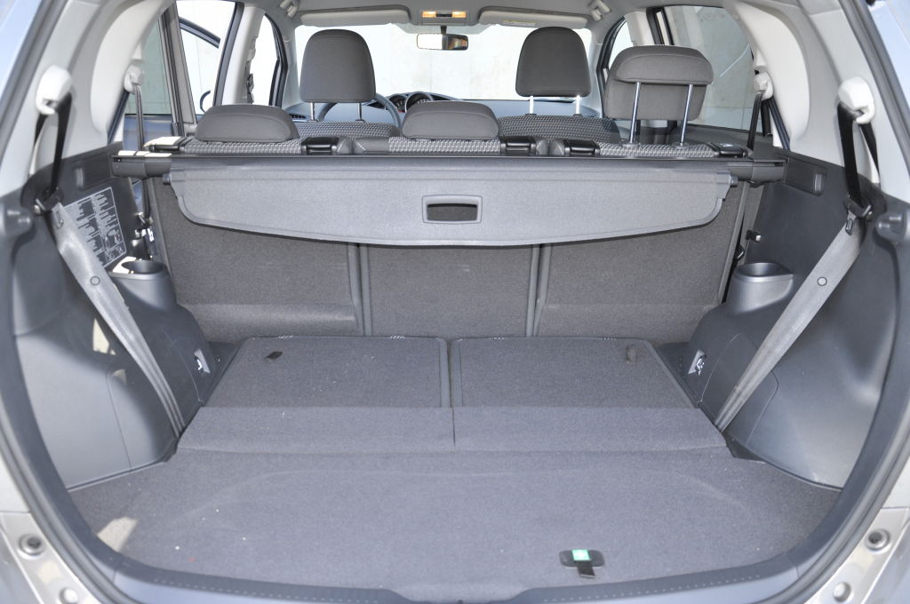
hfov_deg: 59.6
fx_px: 795
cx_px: 455
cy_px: 302
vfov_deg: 41.6
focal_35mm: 32
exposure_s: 1/125
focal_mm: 21
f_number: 3.8
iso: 400
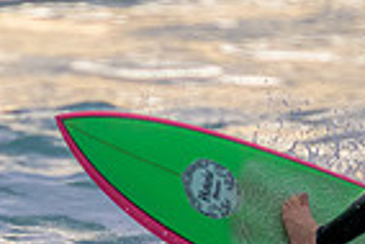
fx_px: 33066
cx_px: 285
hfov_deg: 0.6
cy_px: 271
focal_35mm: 3258
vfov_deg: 0.4
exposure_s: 1/2000
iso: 4000
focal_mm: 800
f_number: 11
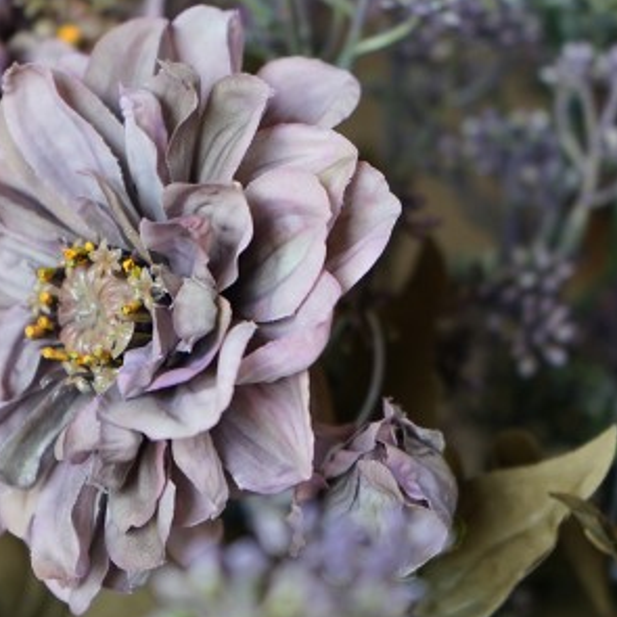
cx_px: 274
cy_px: 167
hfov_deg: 14.4
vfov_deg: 14.4
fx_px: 2440
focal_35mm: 121
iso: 500
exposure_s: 1/90
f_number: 5.6
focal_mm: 70
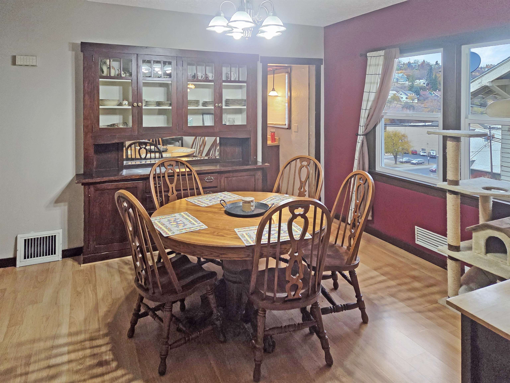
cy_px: 192
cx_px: 255
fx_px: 339
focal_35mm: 23
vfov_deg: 58.9
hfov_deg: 73.9
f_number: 1.8
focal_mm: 5.4
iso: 320
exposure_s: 1/120
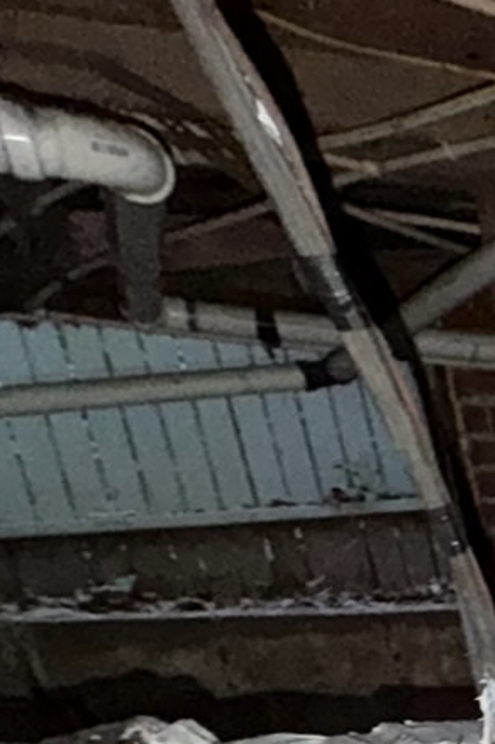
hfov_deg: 14.0
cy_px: 1120
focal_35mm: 68
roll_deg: +1.3
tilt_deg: -22.2
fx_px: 1405
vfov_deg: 23.6
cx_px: 1187
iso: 200
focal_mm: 2.22
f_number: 2.2
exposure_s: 1/16
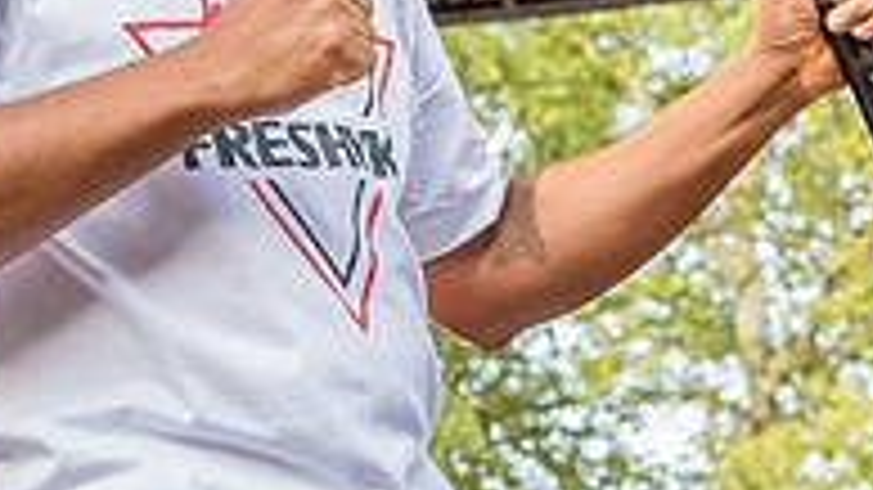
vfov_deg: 6.7
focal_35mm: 181
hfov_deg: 11.9
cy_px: 363
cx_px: 582
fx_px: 4189
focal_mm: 48
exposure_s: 1/400
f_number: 5
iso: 2000
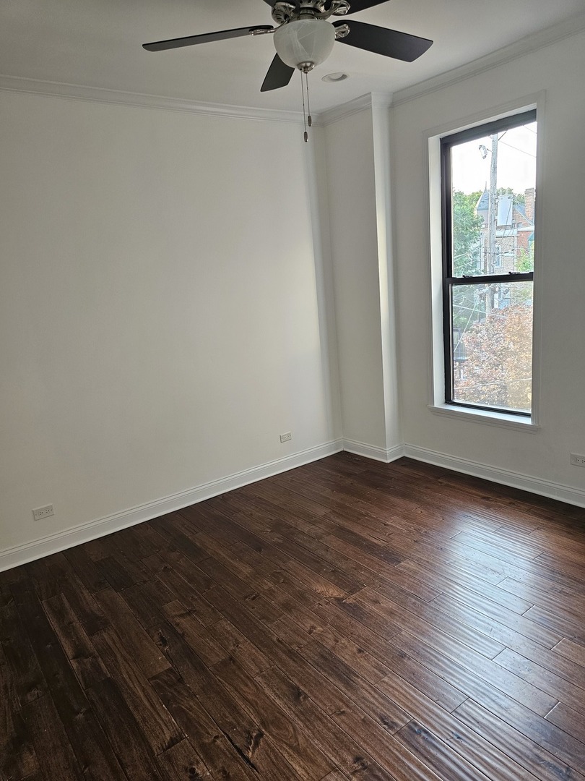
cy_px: 390
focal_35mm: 23
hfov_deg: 58.9
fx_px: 518
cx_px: 292
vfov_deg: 73.9
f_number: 1.7
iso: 200
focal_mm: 6.3
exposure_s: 1/120
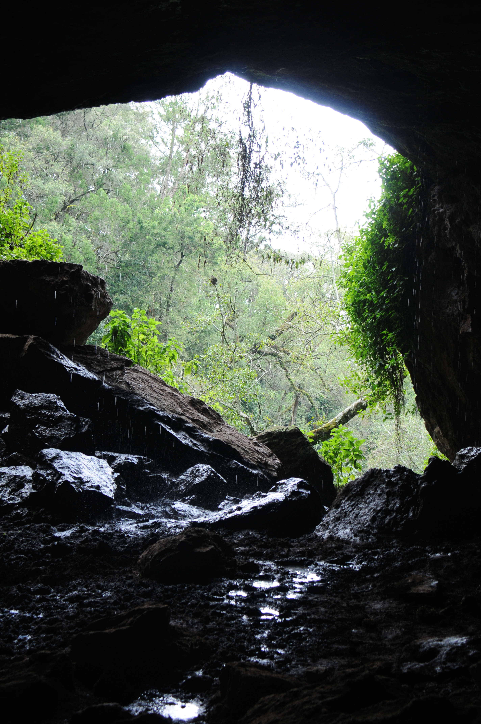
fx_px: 1447
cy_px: 362
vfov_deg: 28.1
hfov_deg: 18.9
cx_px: 240
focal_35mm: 72
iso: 400
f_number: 5.3
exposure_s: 1/80
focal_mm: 48
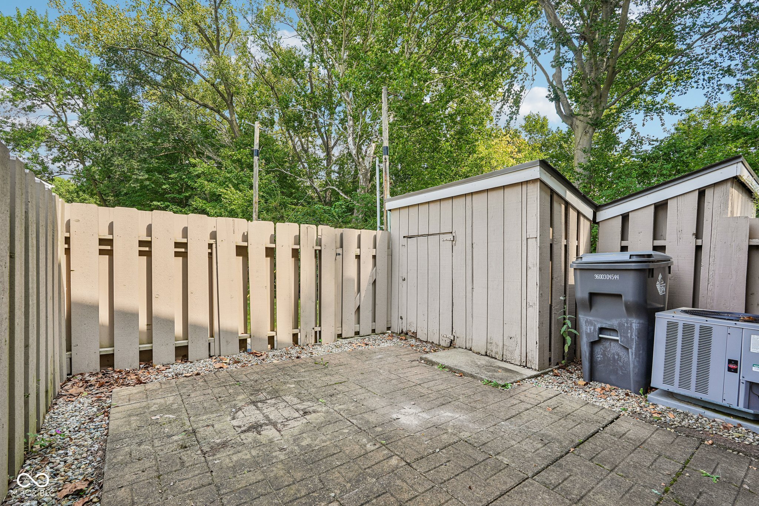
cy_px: 253
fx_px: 337
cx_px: 380
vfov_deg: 73.7
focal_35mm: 16
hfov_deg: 96.7
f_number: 8
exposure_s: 1/80
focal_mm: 16
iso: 100
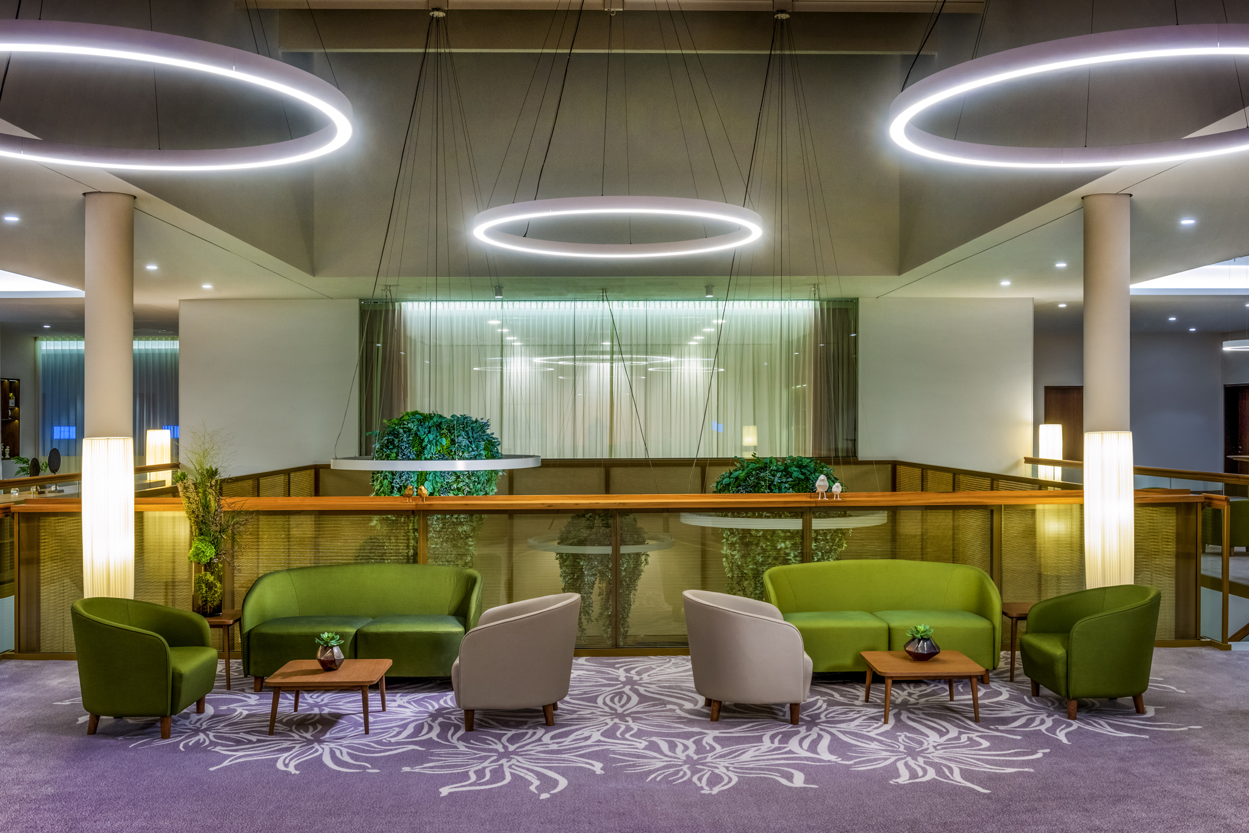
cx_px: 624
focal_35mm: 34
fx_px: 1180
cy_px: 416
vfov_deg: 38.9
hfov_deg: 55.8
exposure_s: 1/1.25
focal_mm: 34
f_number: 11
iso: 100
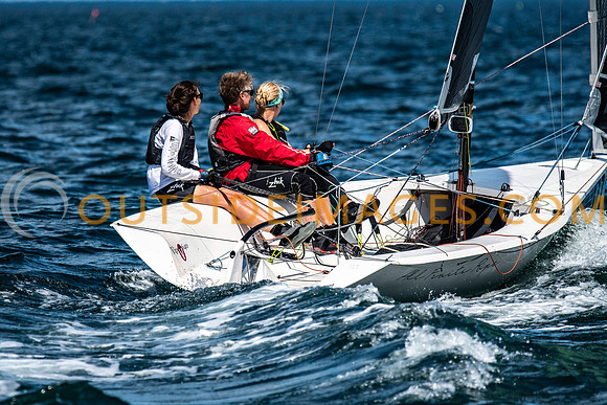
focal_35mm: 504
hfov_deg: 4.1
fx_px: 8503
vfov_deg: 2.7
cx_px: 267
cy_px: 178
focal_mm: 300
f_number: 5
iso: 500
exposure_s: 1/6400
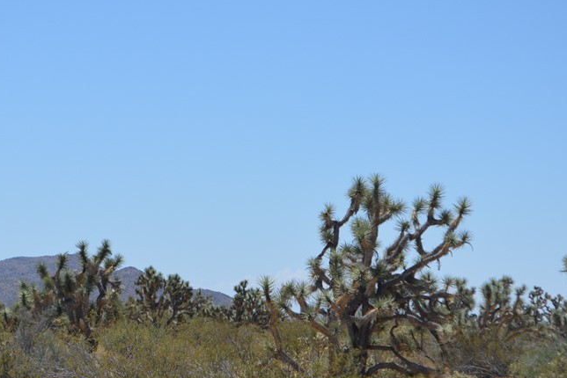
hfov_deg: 14.8
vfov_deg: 9.9
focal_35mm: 139
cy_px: 267
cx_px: 229
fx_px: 2188
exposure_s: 1/2000
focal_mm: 55
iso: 400
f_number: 7.1
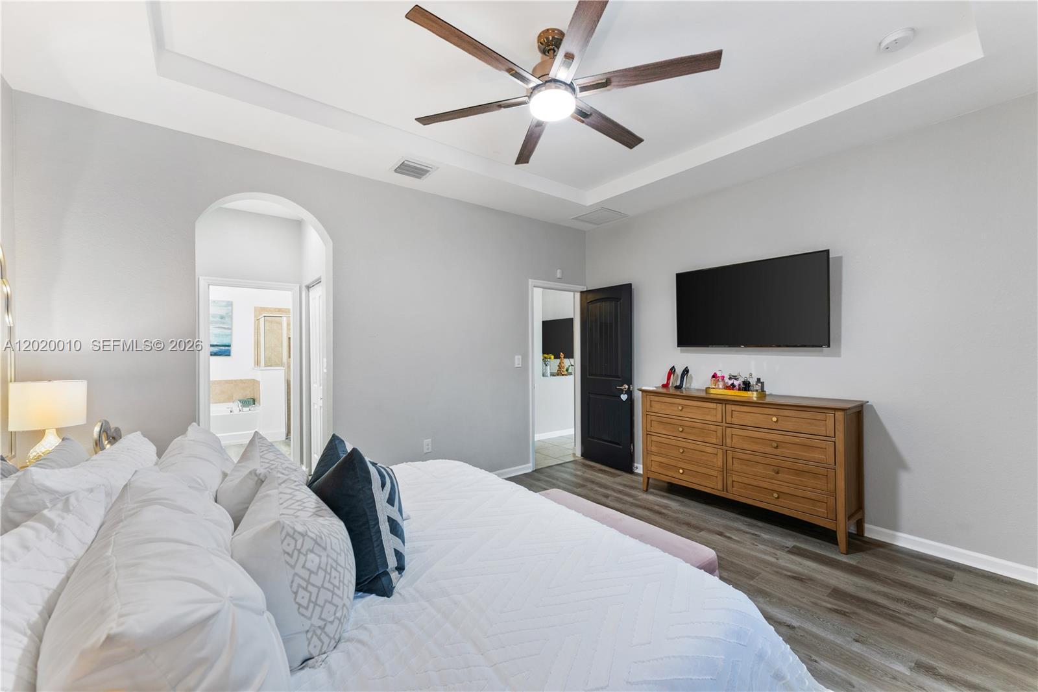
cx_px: 519
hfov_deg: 104.3
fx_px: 404
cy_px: 346
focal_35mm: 14
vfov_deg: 81.2
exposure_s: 1/10
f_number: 8
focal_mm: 14
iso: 320
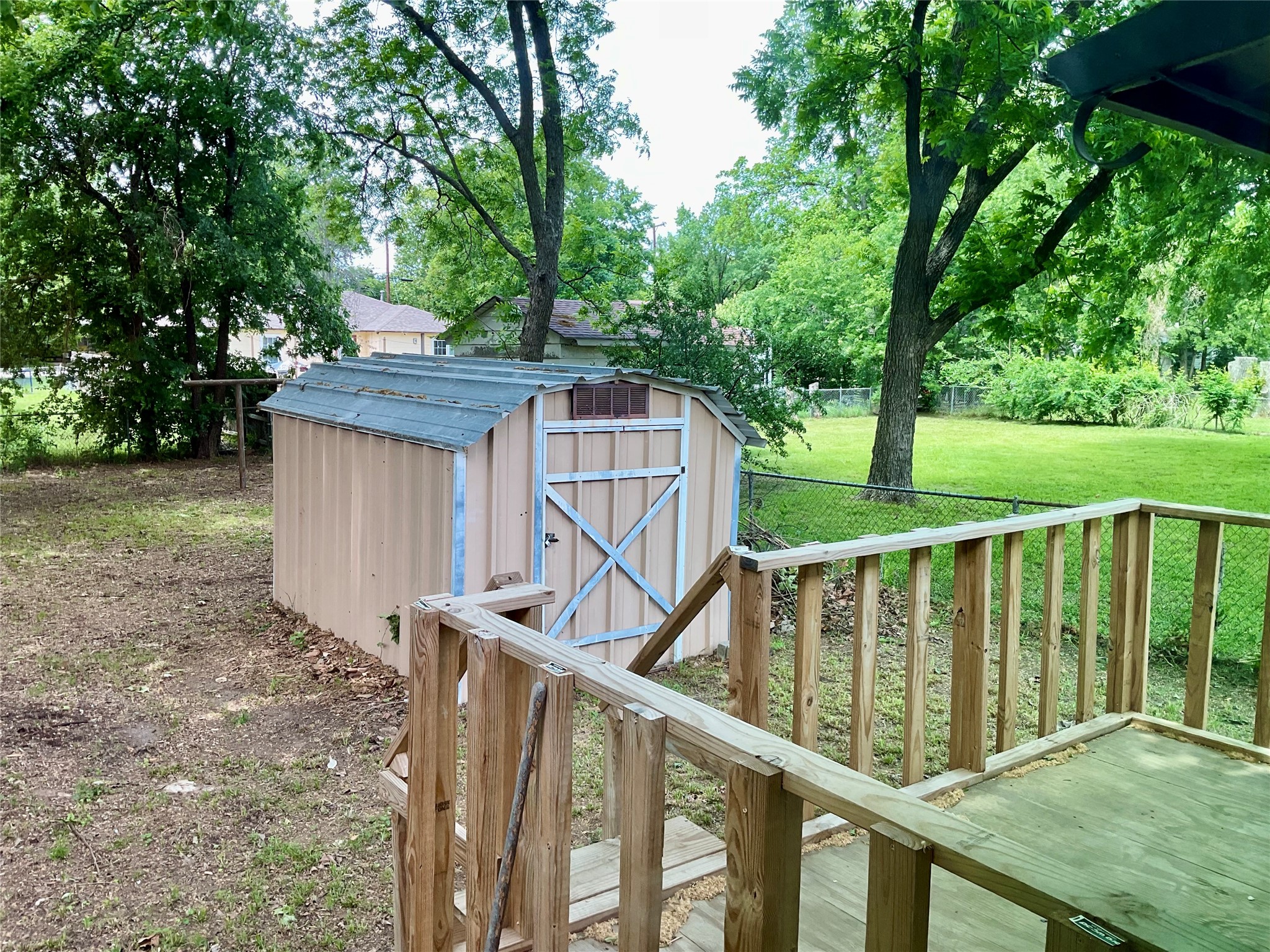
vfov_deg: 48.2
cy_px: 476
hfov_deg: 61.7
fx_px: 1064
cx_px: 635
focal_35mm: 29
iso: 20
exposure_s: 1/120
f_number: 1.8
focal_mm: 3
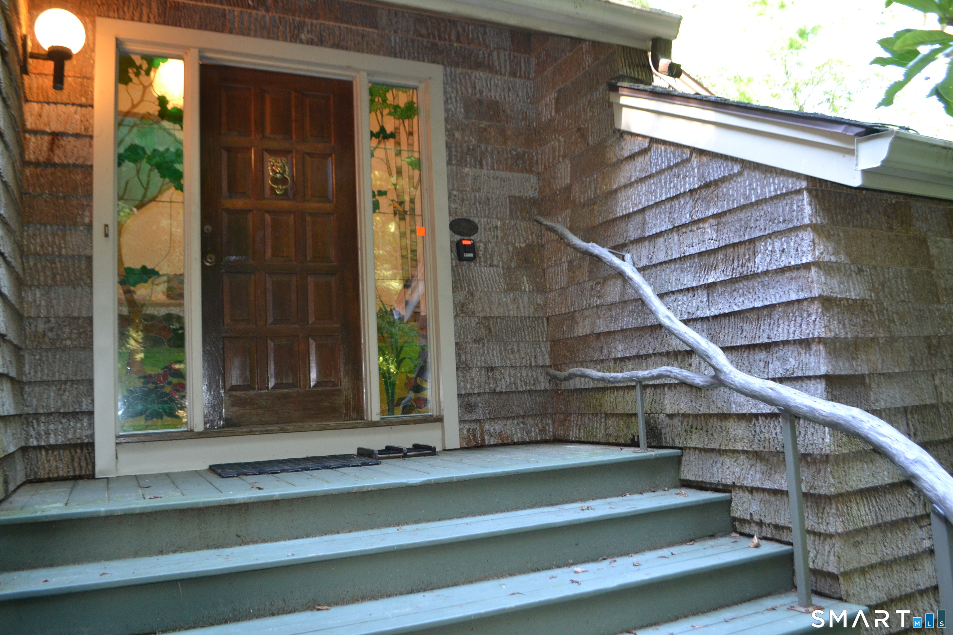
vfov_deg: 47.9
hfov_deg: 67.4
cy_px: 318
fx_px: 715
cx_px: 476
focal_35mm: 27
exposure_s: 1/60
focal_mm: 18
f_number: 3.5
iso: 1100
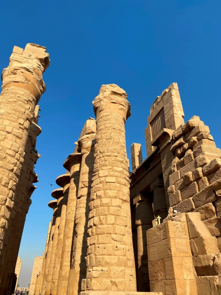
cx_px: 110
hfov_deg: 53.1
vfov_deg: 67.3
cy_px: 148
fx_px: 221
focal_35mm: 26
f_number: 1.8
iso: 32
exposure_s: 1/2899
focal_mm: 4.25
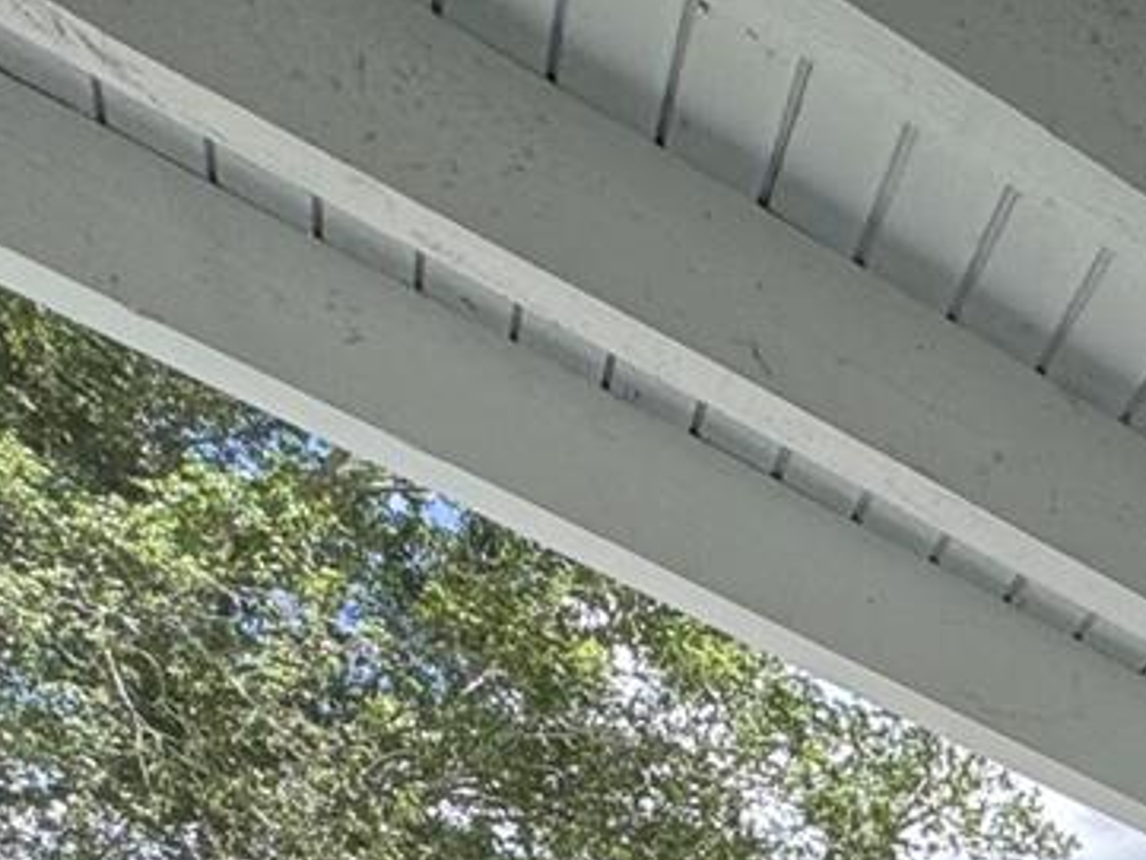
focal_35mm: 62
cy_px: 1796
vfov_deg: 16.7
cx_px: 1651
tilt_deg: -8.3
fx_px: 2053
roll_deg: +6.8
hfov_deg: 25.0
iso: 40
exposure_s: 1/456
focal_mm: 2.22
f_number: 2.2
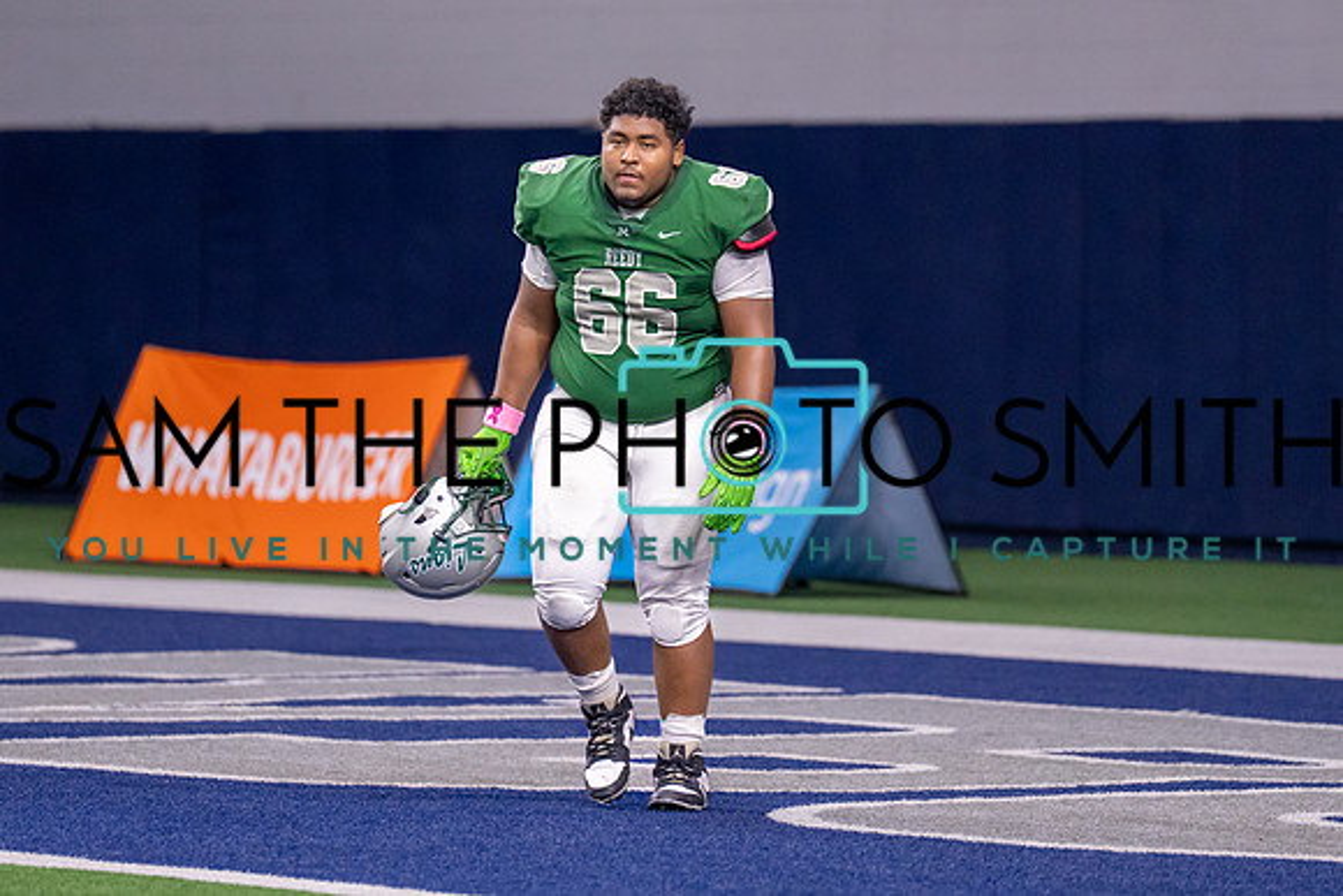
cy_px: 307
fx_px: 12340
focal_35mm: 331
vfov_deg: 4.2
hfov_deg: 6.2
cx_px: 673
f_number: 2.8
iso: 2500
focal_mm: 200
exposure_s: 1/1000
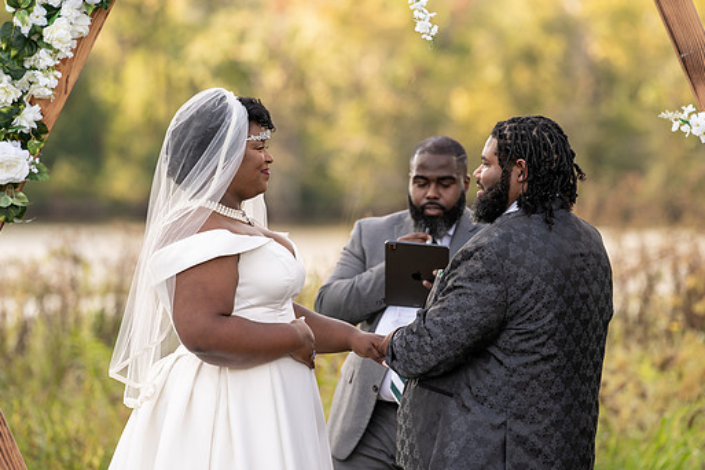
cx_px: 375
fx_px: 4543
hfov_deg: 8.9
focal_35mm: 232
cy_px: 263
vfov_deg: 5.9
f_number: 4
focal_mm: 198
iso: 100
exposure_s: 1/160
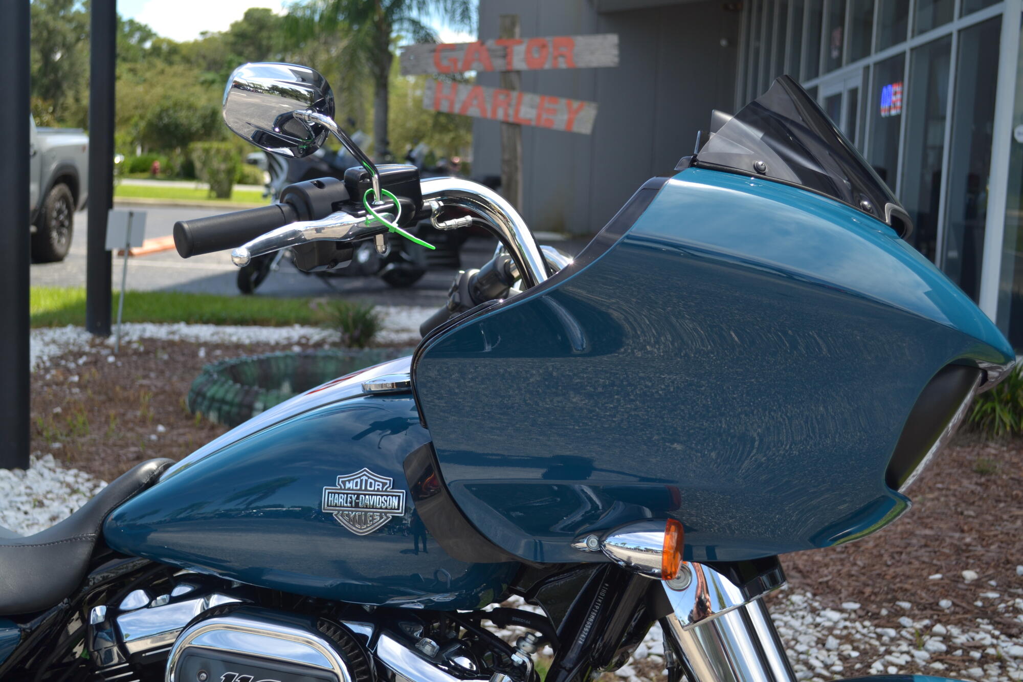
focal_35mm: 51
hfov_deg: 38.9
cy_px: 341
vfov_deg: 26.5
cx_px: 512
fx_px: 1449
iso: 100
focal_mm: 34
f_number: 5
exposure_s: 1/250
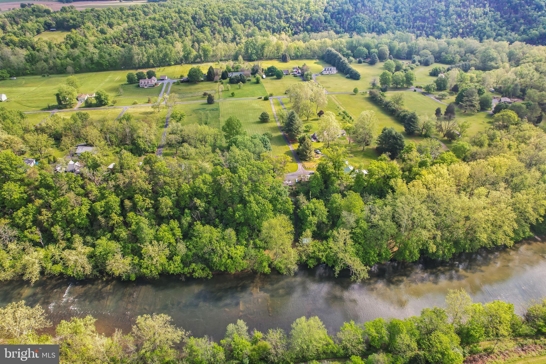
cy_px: 182
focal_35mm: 22
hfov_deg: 78.6
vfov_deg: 57.2
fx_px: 334
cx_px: 273
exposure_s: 1/350
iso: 100
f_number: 2.8
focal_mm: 8.38
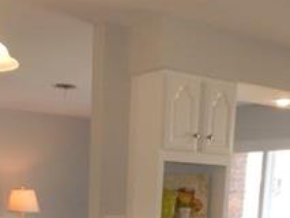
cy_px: 319
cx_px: 98
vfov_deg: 19.6
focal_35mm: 66
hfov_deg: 29.2
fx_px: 553
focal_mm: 4
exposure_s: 1/40
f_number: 3
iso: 125
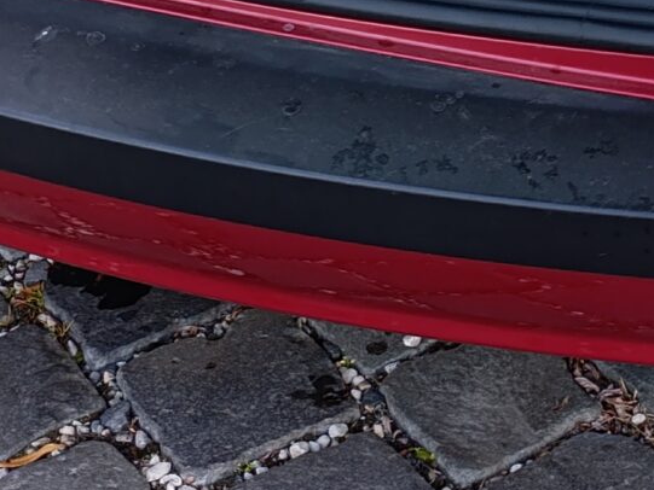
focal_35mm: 109
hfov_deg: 17.9
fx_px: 2060
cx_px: 522
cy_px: -504
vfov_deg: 12.0
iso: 250
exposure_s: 1/100
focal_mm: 6.14
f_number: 1.6
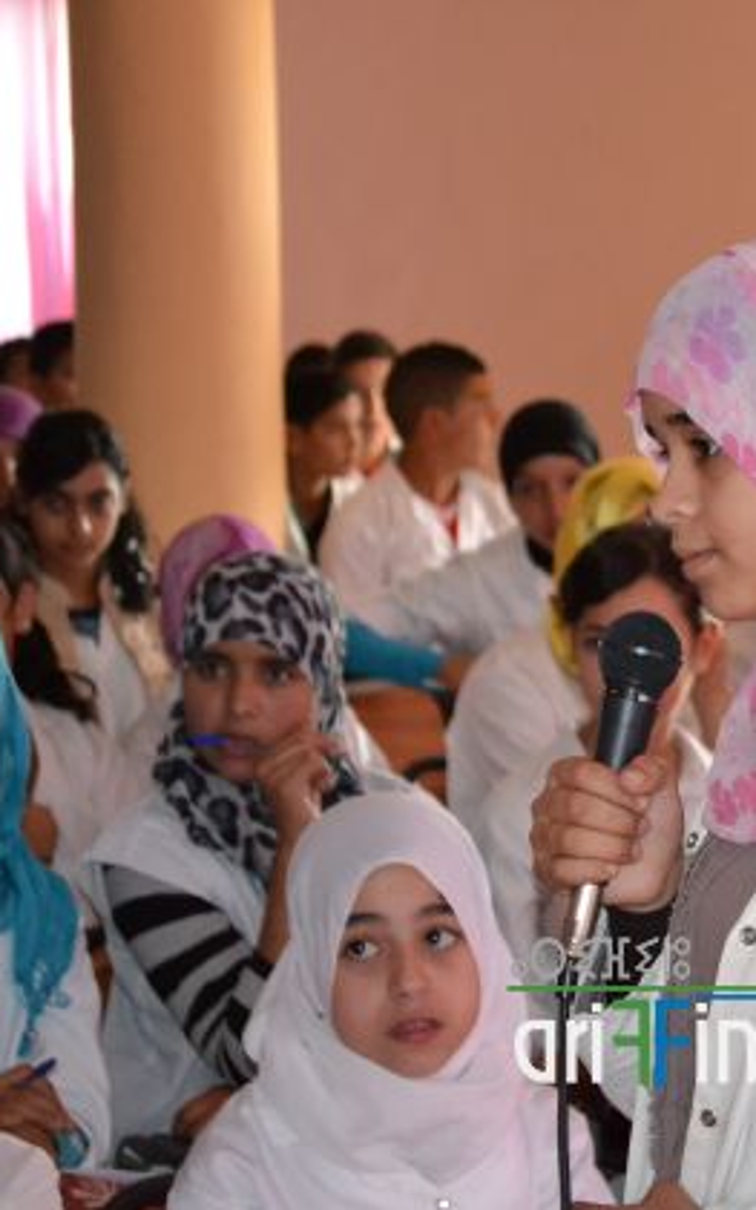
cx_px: 736
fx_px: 4214
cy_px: 609
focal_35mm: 128
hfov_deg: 10.2
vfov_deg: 16.3
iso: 3200
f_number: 5.6
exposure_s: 1/60
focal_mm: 55
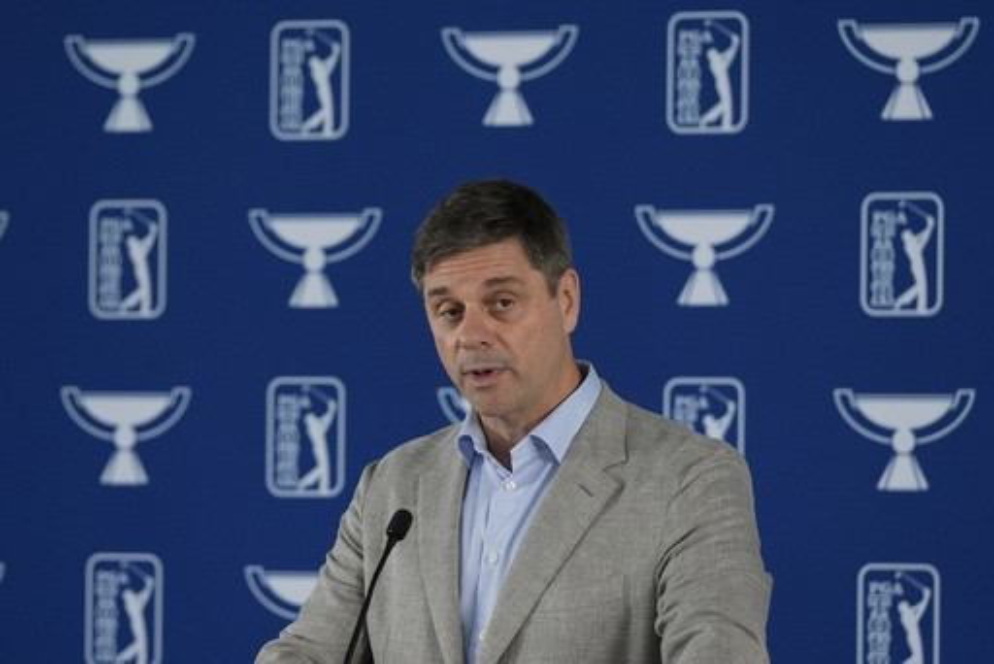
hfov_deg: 6.9
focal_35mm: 300
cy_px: 332
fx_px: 8288
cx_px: 497
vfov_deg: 4.6
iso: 2500
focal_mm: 200
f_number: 3.5
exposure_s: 1/640
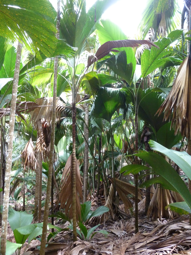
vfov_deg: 69.4
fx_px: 184
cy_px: 128
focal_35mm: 25
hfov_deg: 54.9
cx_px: 96
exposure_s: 1/30
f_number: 3.3
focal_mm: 4.1
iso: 320
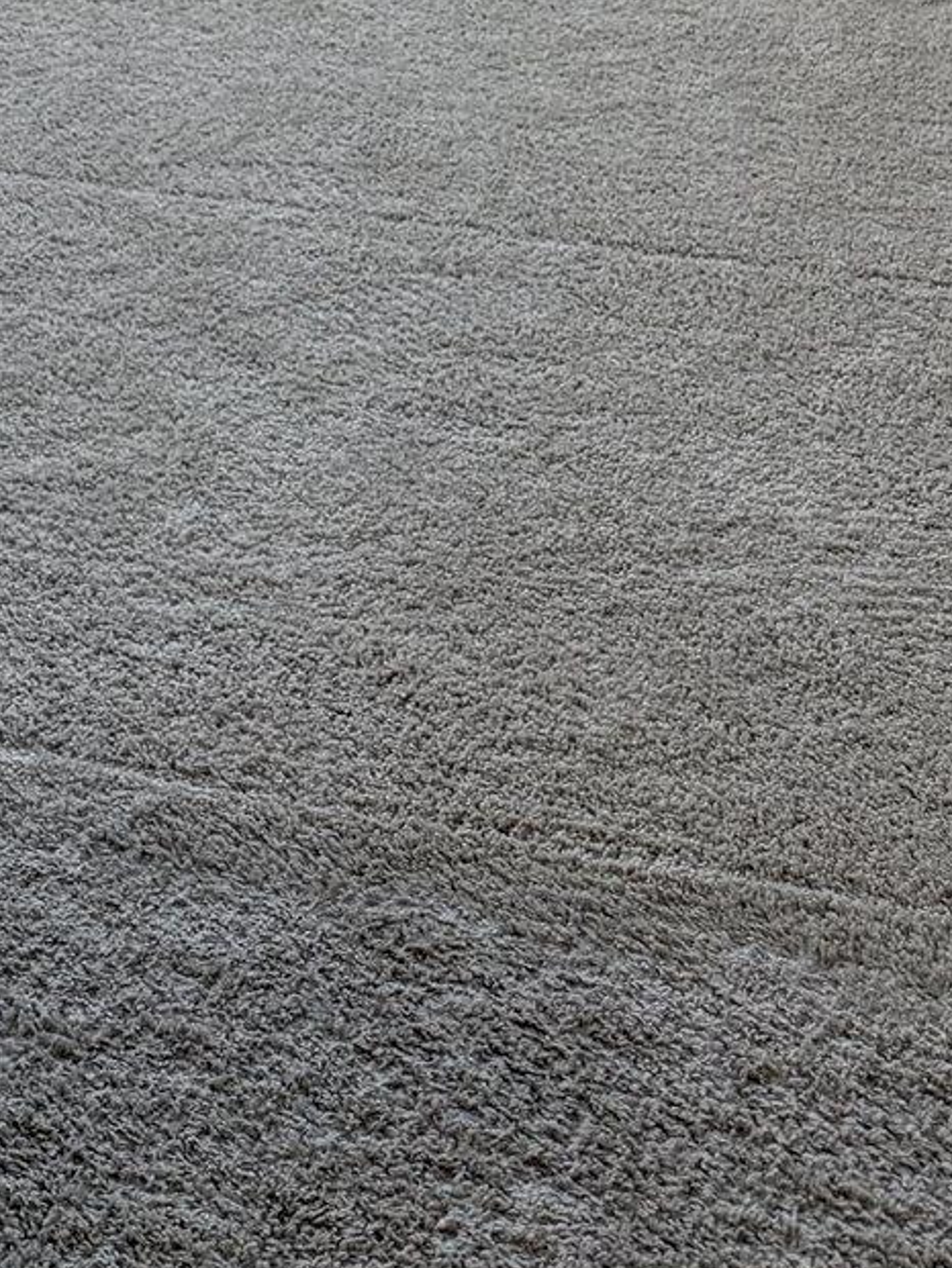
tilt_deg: -7.9
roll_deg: -0.2
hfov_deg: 14.7
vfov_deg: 18.6
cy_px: -794
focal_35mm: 89
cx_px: -703
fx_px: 3262
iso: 100
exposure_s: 1/325
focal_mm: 6.76
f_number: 1.78
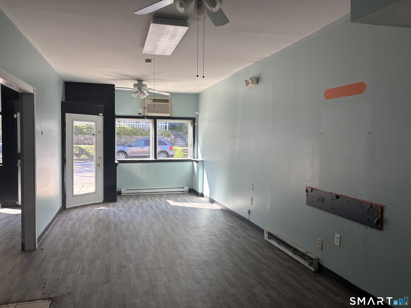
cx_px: 206
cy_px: 154
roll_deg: -0.6
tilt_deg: -4.6
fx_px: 309
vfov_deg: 53.1
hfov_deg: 67.3
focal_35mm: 26
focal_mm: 5.96
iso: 64
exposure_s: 1/133
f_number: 1.6
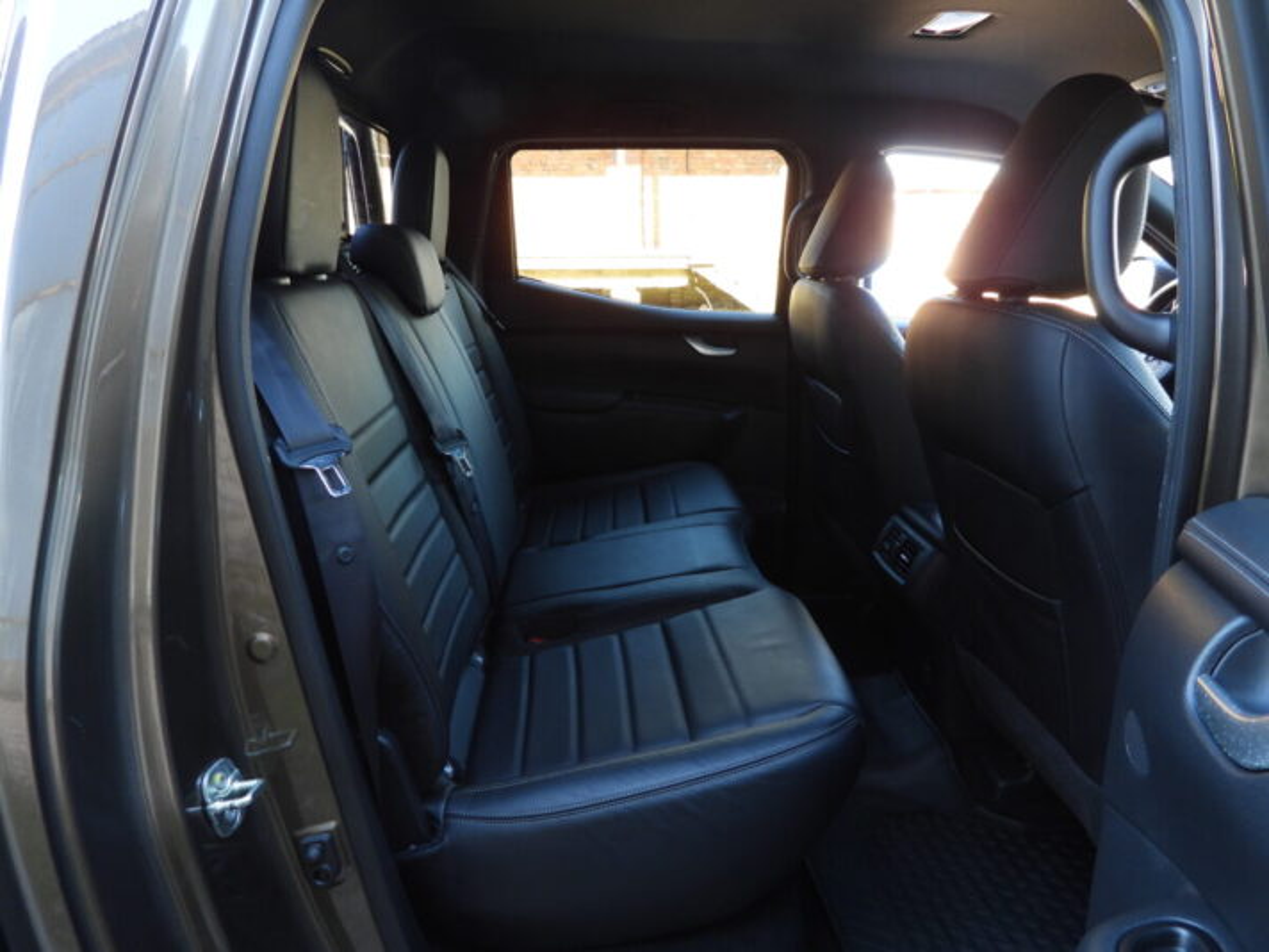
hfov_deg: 71.6
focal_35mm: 24
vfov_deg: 56.8
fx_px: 880
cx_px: 634
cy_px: 476
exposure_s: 1/30
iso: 125
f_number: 2.8
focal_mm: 4.3
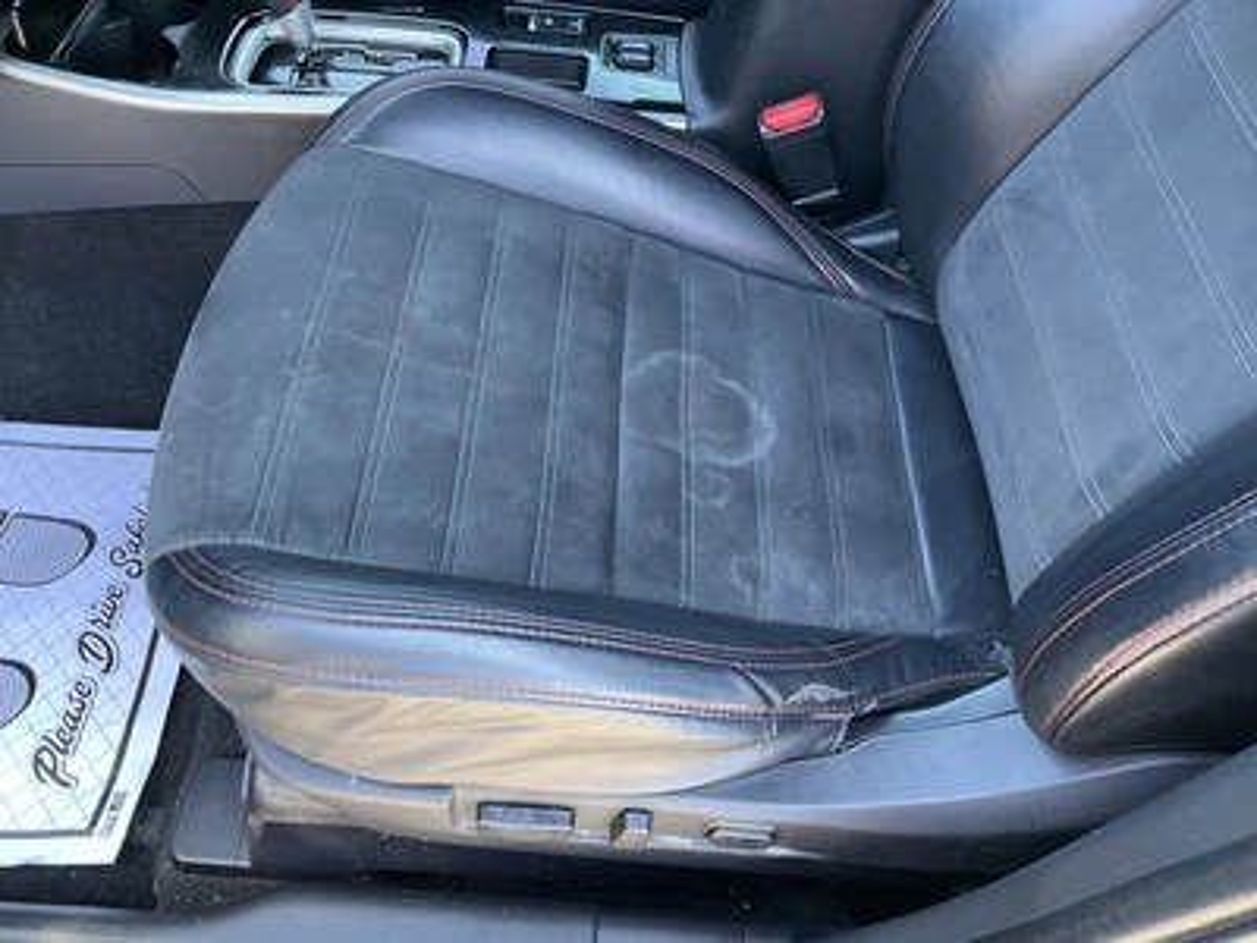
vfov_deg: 48.2
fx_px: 1053
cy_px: 472
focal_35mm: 29
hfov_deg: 61.7
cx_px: 628
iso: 80
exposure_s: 1/60
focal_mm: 3
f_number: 1.8
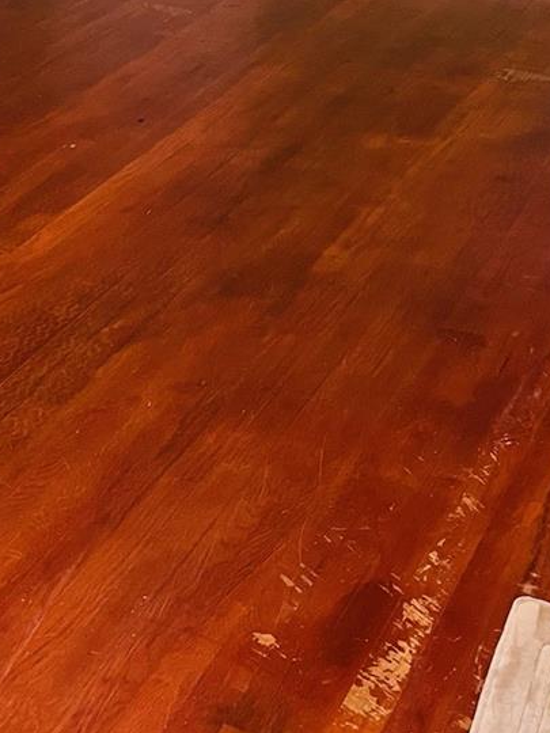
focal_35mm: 74
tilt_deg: -18.4
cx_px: 326
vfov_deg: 25.1
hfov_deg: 19.9
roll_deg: -1.9
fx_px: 1568
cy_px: -3
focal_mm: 5.1
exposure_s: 1/60
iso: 400
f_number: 1.6
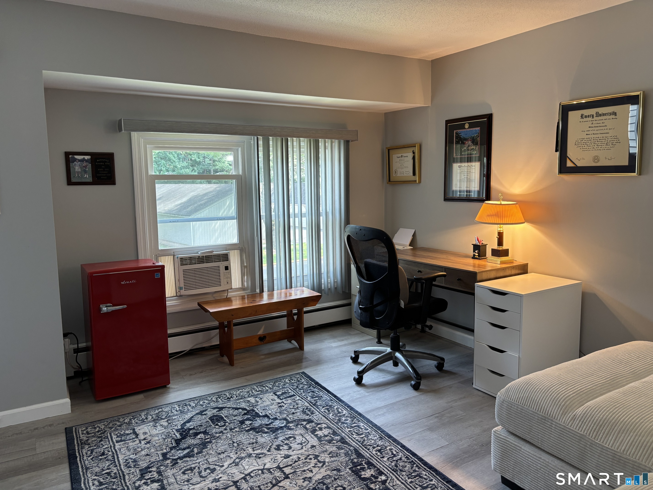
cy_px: 245
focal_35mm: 26
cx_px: 326
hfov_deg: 67.3
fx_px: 490
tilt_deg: -7.1
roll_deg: +0.6
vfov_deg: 53.1
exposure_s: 1/60
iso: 100
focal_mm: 5.96
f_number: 1.6
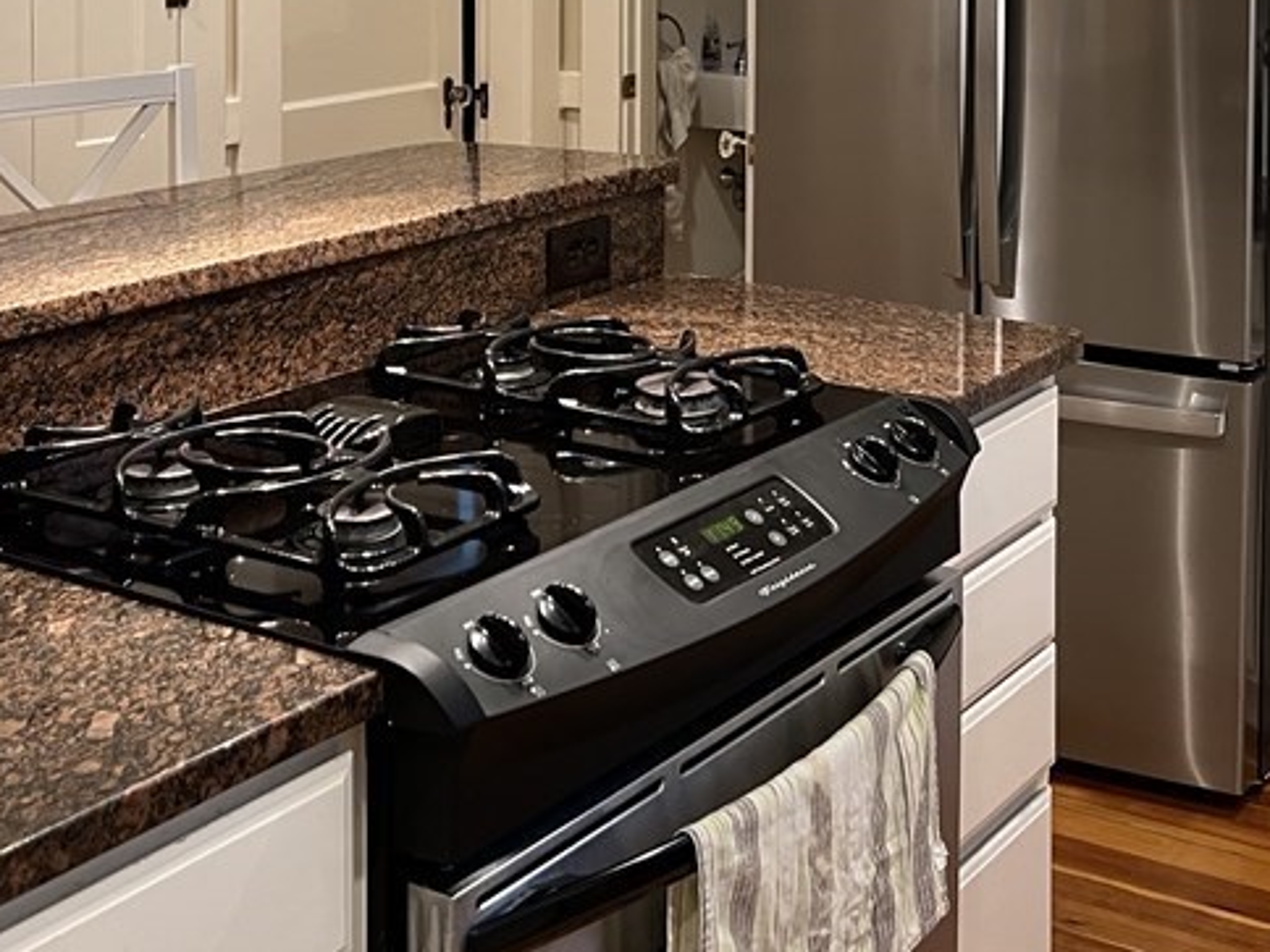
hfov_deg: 34.6
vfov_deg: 25.1
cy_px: -34
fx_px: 2018
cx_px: 858
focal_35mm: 55
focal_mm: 5.7
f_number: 1.5
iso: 160
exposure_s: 1/60
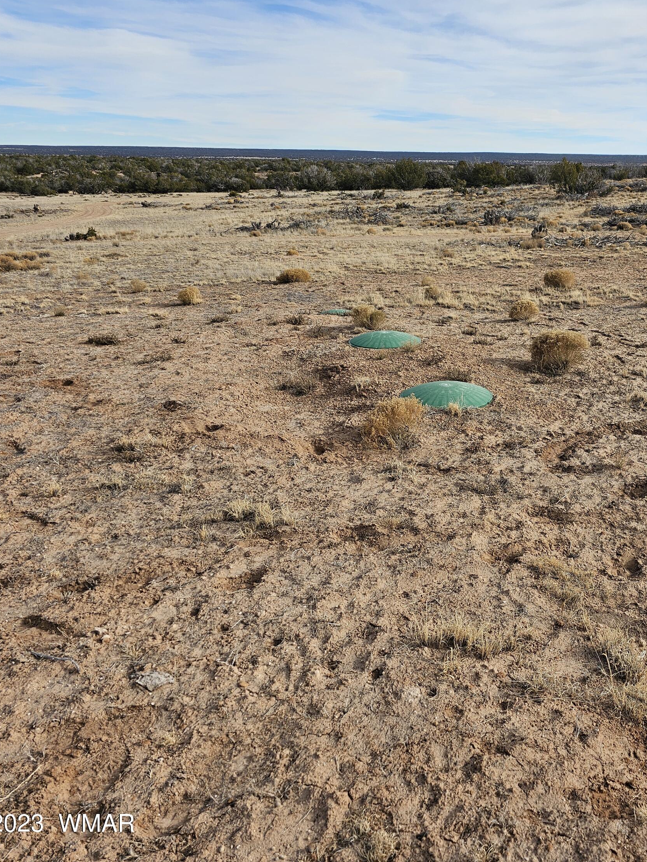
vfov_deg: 58.4
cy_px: 428
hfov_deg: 42.6
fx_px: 773
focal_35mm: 31
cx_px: 551
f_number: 1.7
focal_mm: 6.3
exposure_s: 1/715
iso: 10
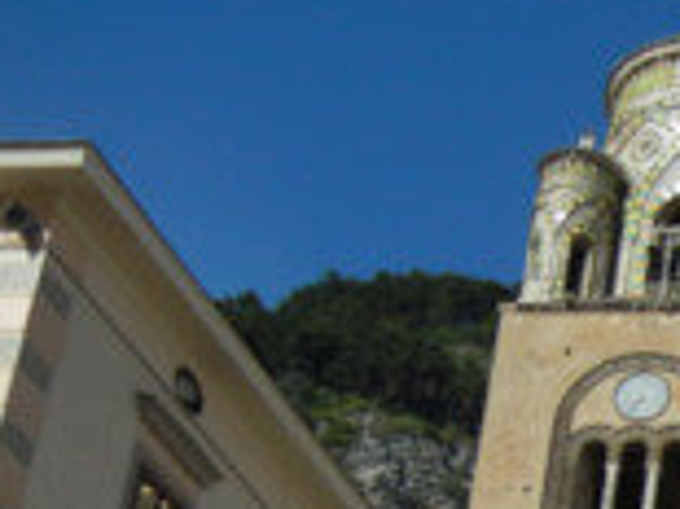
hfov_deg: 14.7
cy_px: 851
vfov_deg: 11.9
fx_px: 2277
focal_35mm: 116
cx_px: 1242
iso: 160
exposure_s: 1/714
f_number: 7
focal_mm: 5.4
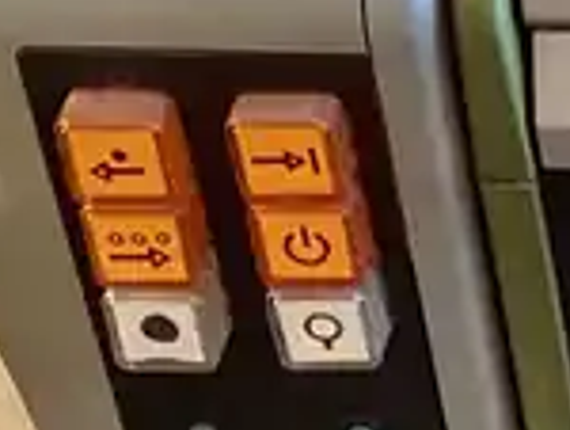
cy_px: 190
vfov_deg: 7.2
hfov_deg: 8.7
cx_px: 1345
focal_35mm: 206
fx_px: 3398
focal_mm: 3.3
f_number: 2.4
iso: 125
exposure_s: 1/50
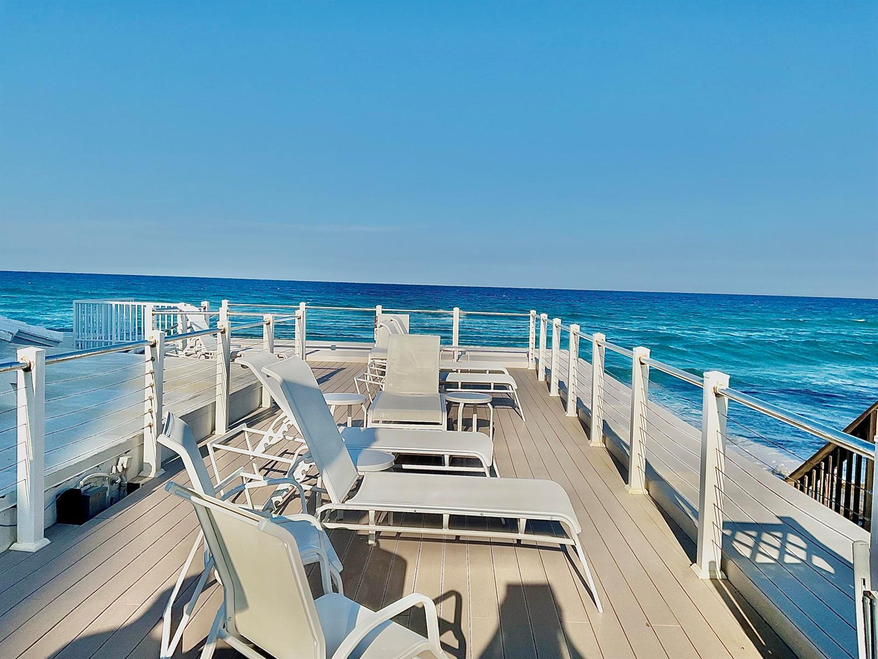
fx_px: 736
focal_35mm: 29
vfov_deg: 48.2
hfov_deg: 61.7
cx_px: 439
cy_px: 330
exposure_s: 1/4405
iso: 16
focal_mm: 3
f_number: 1.8
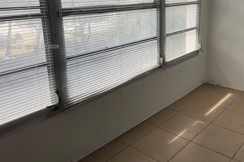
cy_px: 47
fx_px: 237
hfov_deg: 53.5
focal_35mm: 35
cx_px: 159
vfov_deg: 37.2
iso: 32
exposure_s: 1/232
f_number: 1.6
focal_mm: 5.1
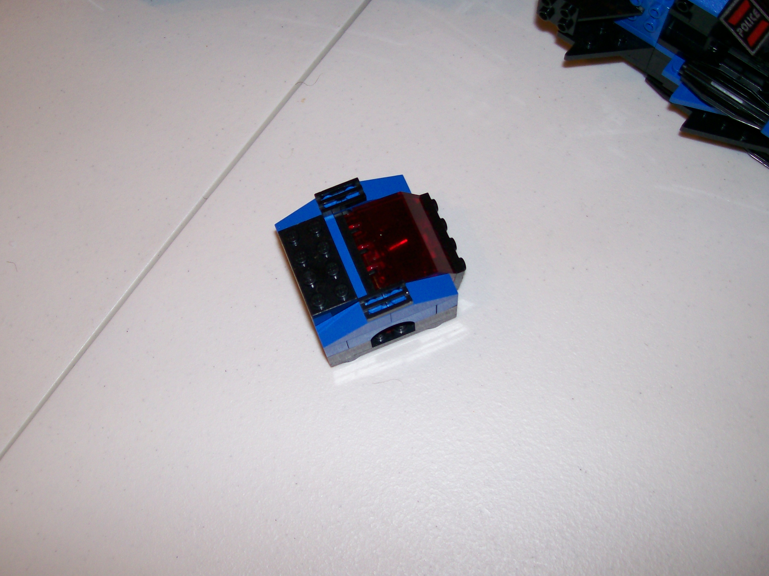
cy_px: 294
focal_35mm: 39
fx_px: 866
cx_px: 358
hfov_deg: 47.8
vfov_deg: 36.8
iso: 80
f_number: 2.7
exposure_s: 1/45.3
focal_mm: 6
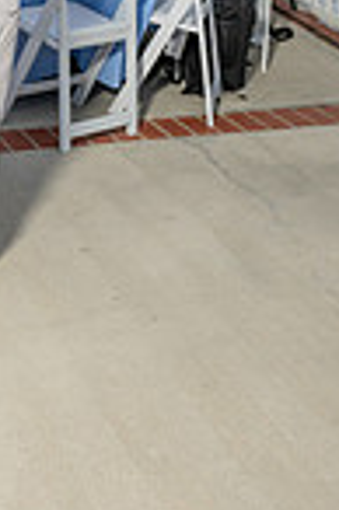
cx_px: -73
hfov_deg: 17.5
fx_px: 1048
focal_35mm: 74
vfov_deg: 24.6
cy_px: -112
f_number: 4.5
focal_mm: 24
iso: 250
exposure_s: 1/160
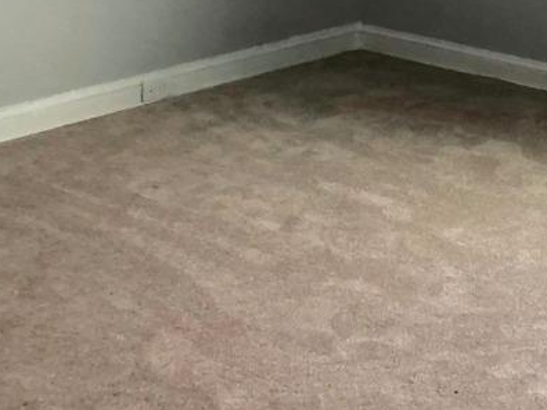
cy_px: -176
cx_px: 590
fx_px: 1611
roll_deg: -2.3
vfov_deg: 13.7
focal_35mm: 102
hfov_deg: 18.6
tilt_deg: -3.3
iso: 40
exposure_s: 1/30
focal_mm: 3.99
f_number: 1.8
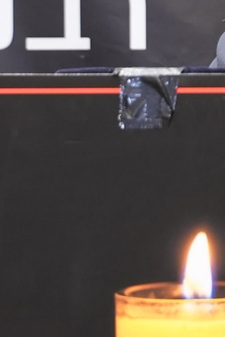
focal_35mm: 187
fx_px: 1752
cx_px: 369
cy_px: 107
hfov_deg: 7.2
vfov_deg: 11.0
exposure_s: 1/200
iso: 3200
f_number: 4
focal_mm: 44
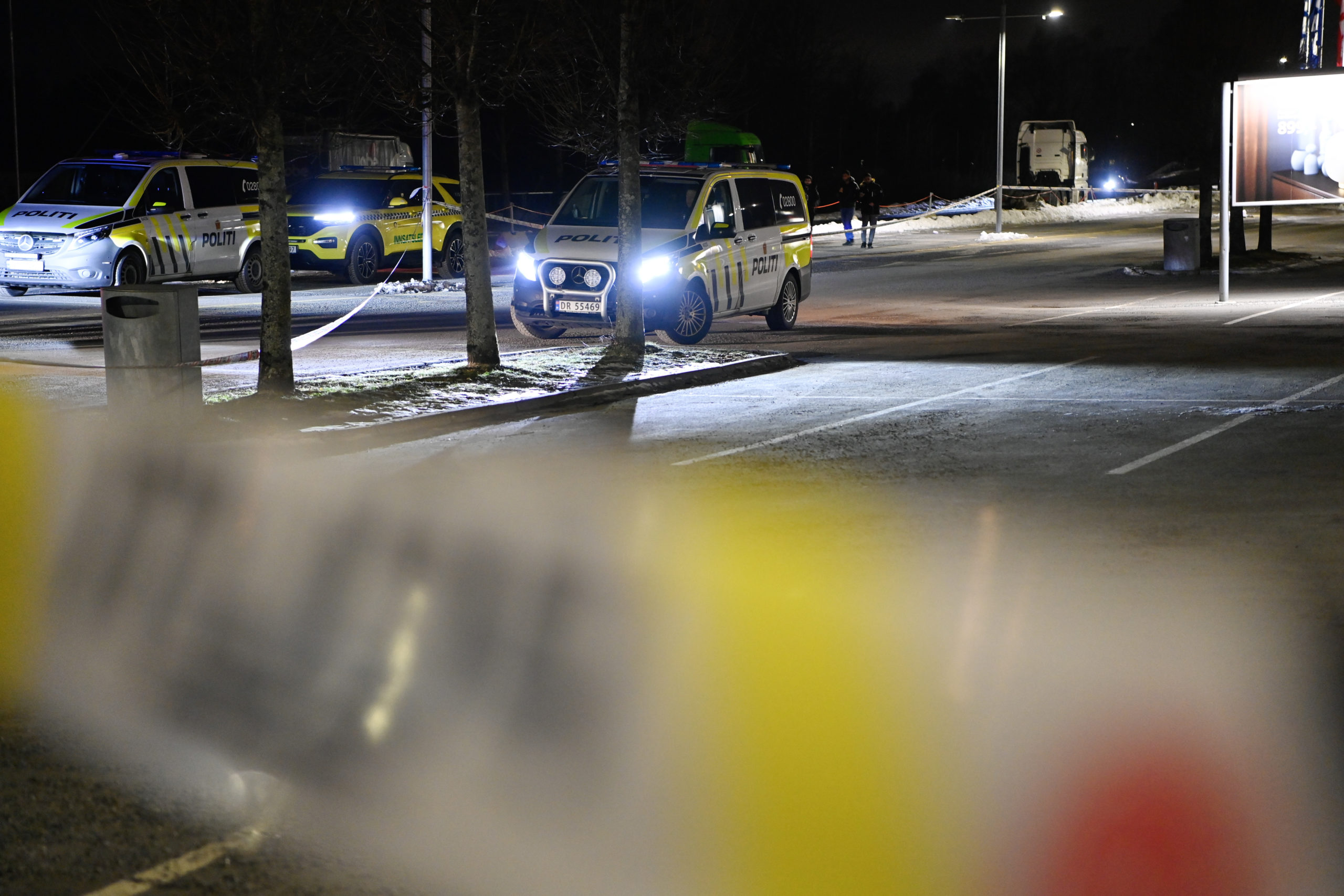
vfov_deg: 19.5
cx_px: 672
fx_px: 2613
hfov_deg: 28.8
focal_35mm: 70
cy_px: 448
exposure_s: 1/40
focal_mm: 70
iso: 4000
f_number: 2.8
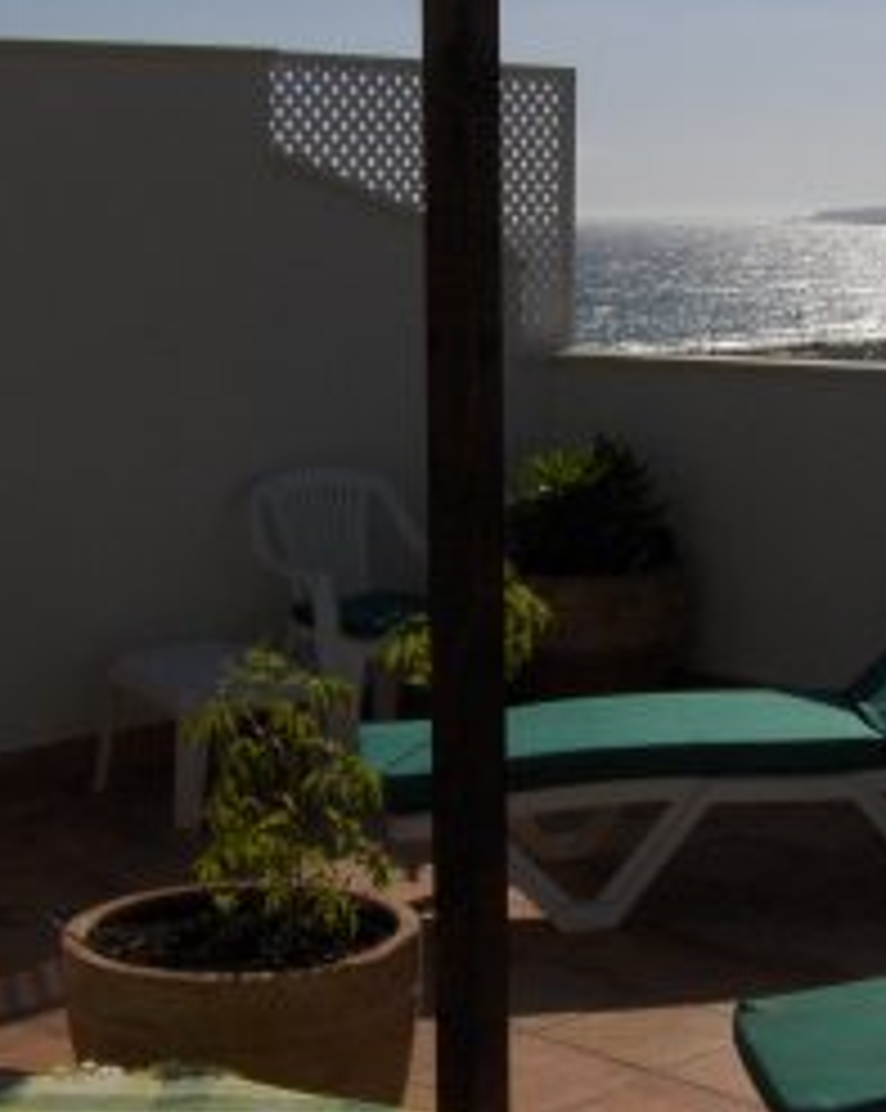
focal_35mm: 71
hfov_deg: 21.5
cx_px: 540
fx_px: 2332
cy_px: 470
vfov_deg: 26.8
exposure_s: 1/2083
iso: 100
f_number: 7.8
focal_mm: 7.5
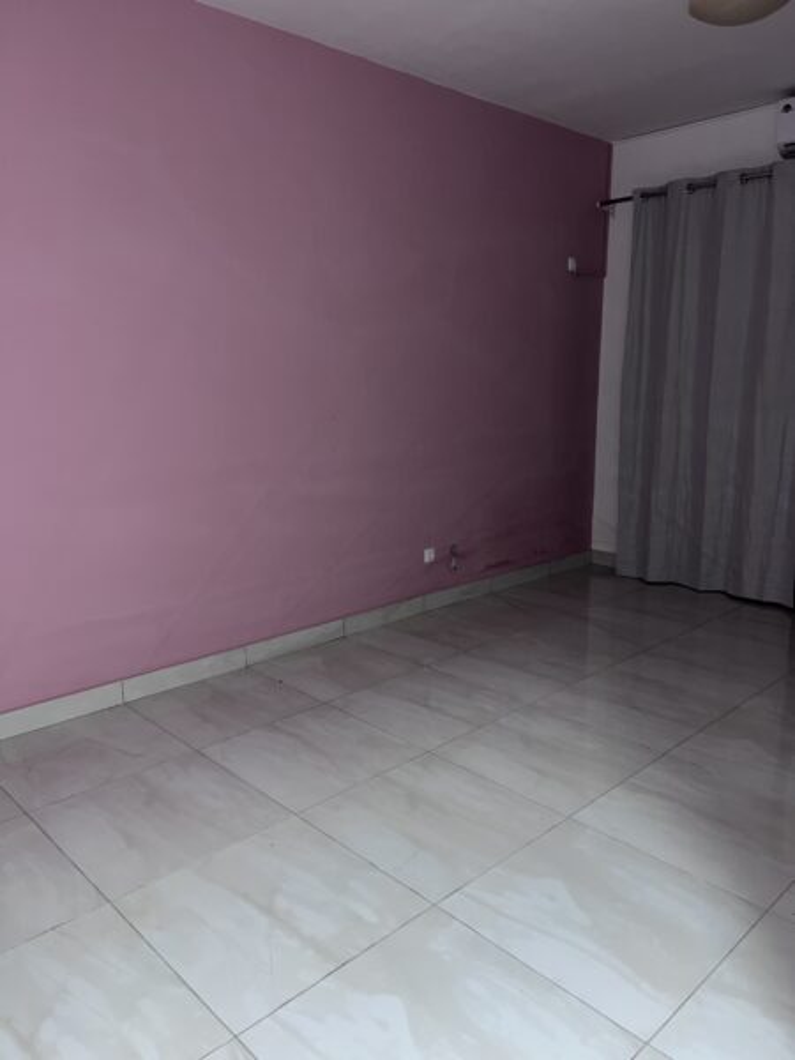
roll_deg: +1.7
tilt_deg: -11.2
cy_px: 530
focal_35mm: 26
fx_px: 796
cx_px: 398
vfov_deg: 67.3
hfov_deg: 53.1
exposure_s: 1/11
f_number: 1.5
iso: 100
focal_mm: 5.7
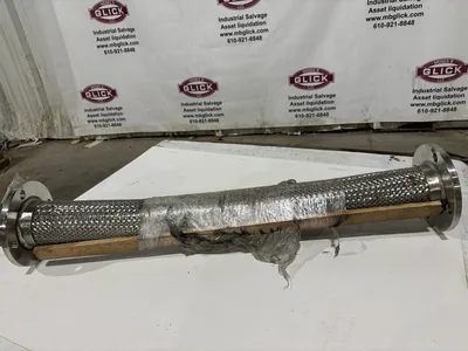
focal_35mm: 26
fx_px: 352
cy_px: 176
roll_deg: +5.6
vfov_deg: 53.1
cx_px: 234
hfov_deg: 67.3
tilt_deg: -26.6
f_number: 1.6
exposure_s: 1/60
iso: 80
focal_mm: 5.96
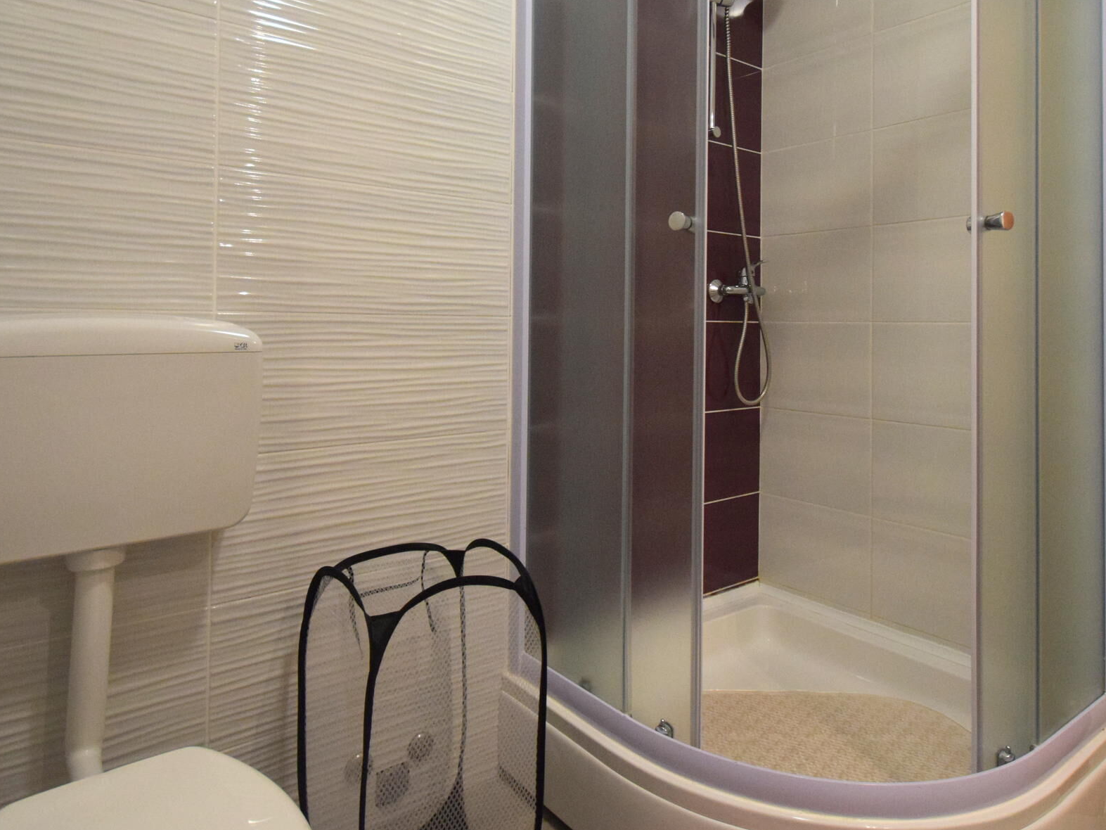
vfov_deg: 59.9
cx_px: 566
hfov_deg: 76.4
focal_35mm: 22
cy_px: 289
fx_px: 703
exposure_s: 1/60
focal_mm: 10
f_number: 3.5
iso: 2500
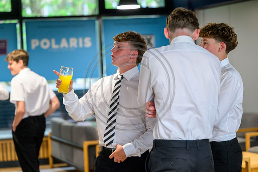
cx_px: 129
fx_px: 745
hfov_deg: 19.6
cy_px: 86
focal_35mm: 104
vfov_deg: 13.2
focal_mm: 104
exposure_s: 1/200
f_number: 3.2
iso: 4000
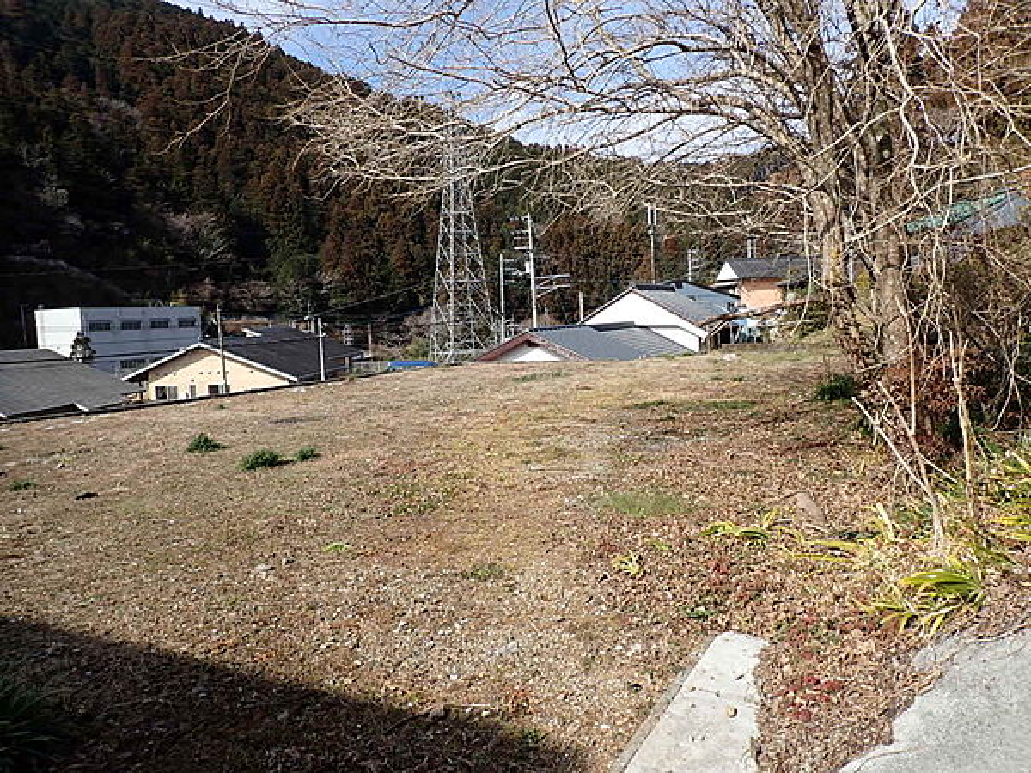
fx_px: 745
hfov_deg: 69.4
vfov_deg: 54.9
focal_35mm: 25
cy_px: 386
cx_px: 516
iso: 100
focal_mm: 4.5
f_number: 2.8
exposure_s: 1/1000
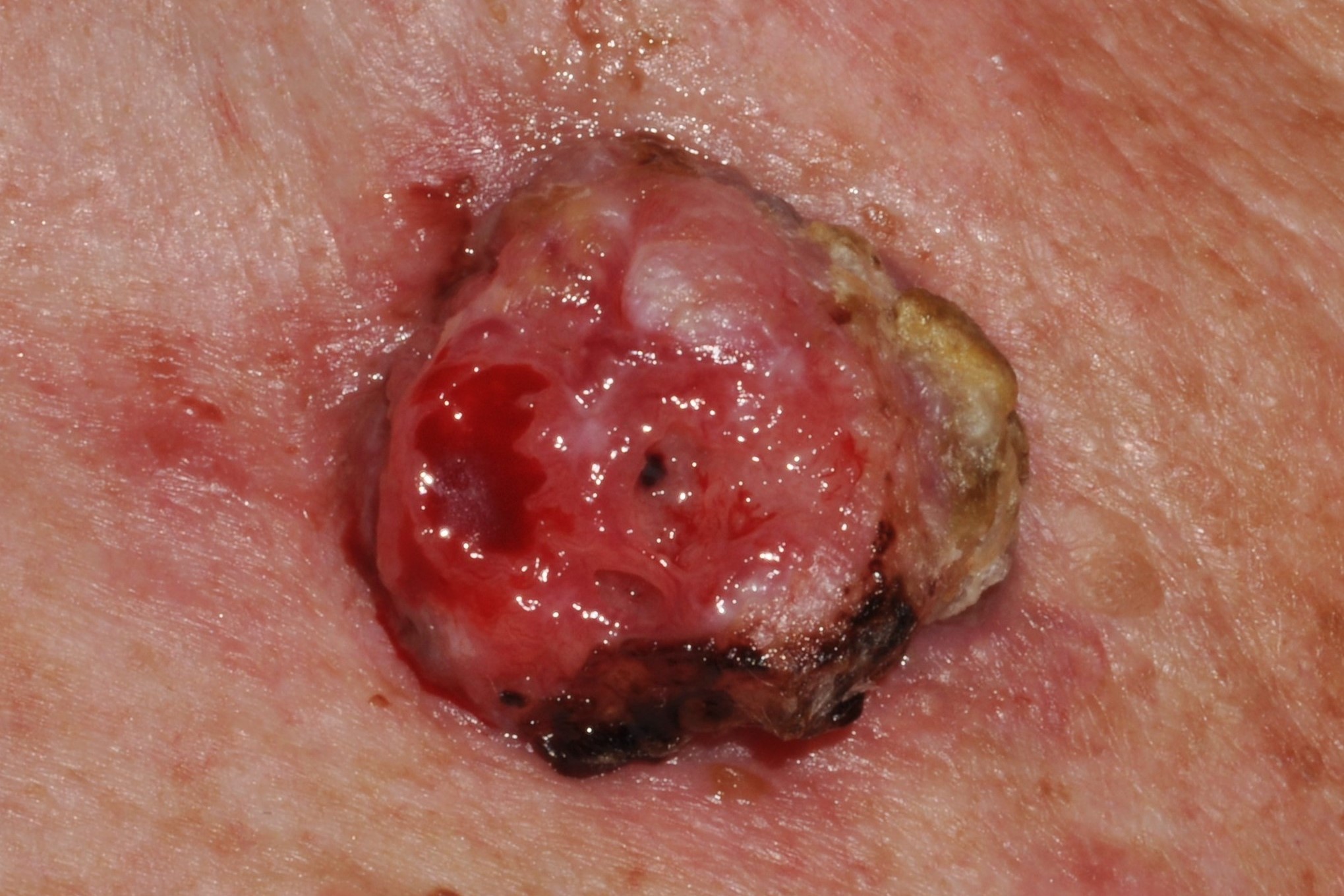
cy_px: 448
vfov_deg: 15.2
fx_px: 3359
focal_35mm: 90
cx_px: 672
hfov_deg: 22.6
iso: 200
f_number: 36
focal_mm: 60
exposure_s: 1/60
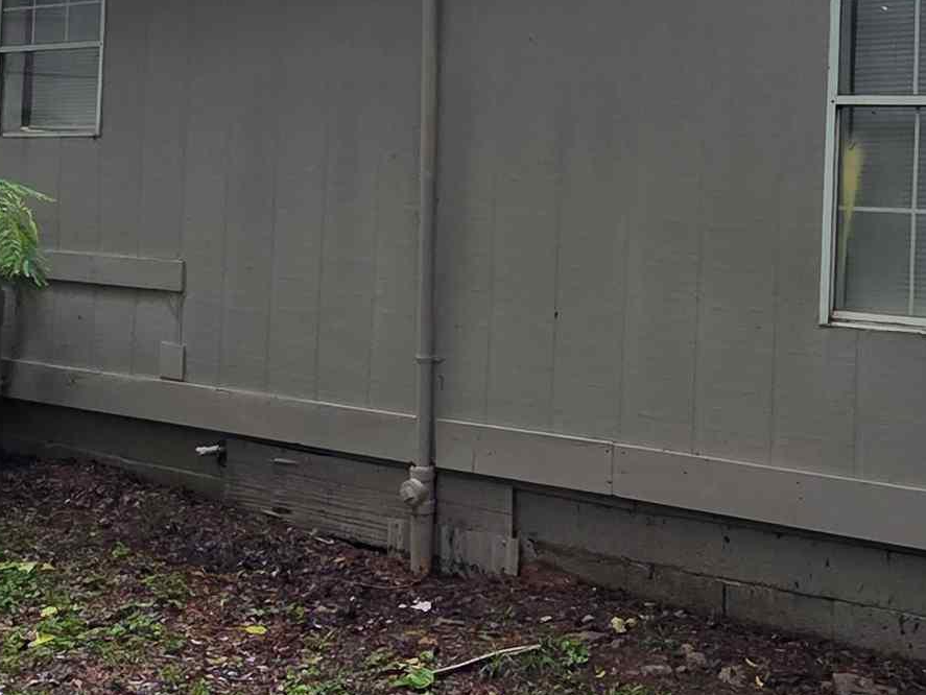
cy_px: 123
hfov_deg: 41.4
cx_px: 638
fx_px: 1204
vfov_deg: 31.3
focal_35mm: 45
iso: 50
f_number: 2.2
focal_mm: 2.2
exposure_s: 1/120
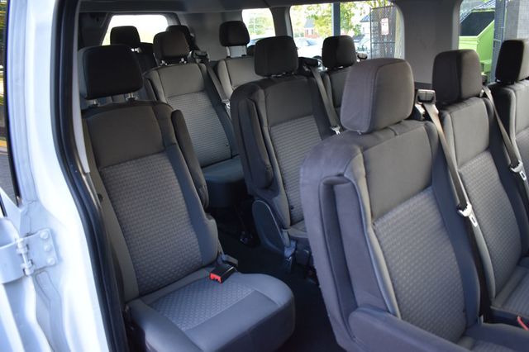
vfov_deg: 47.9
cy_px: 176
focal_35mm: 27
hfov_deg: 67.4
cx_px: 264
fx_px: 397
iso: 800
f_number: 4
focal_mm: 18
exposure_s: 1/60
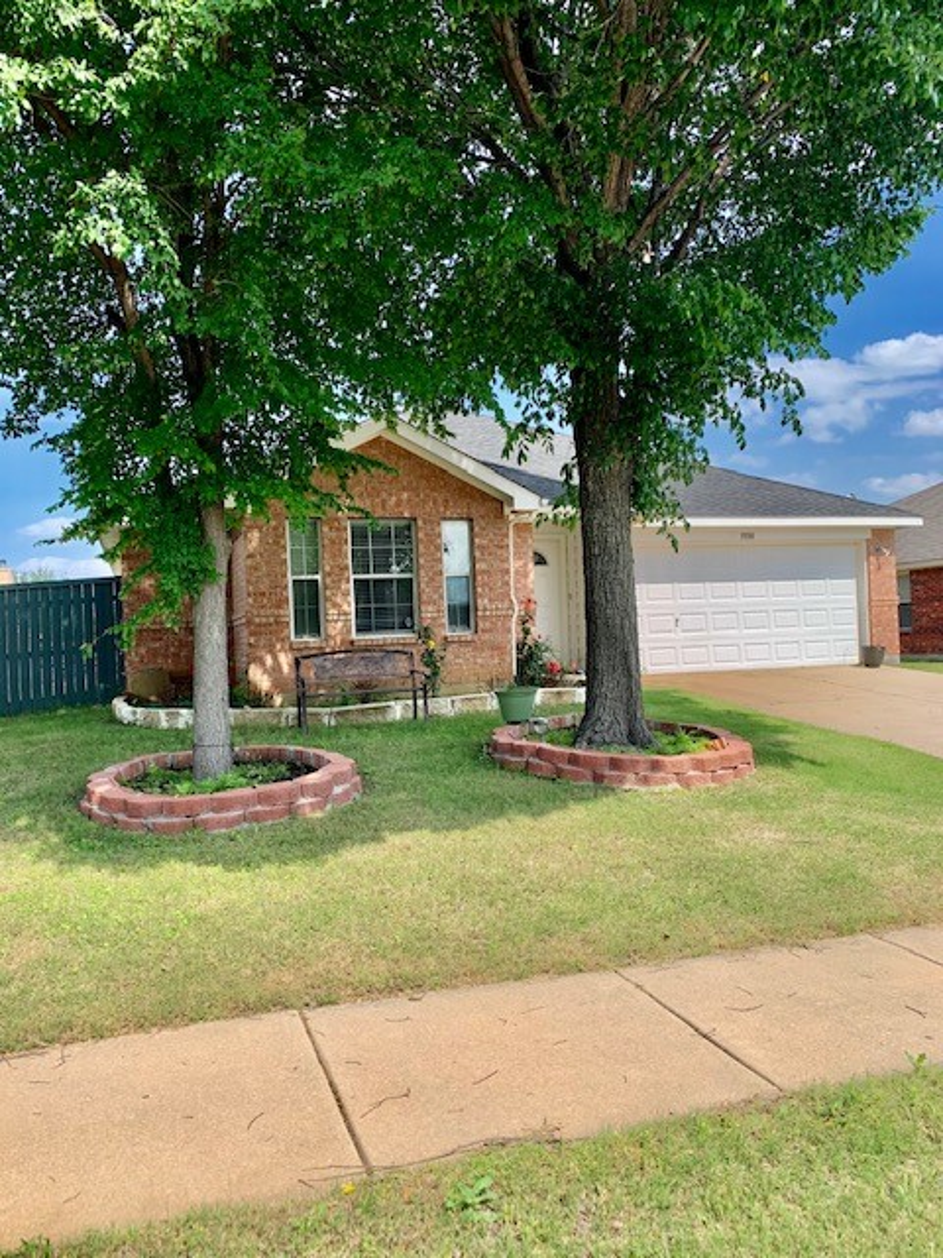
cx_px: 472
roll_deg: +2.9
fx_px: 944
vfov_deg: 67.3
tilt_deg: +1.2
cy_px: 629
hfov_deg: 53.1
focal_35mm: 26
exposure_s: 1/1332
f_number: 1.8
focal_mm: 4.25
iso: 25
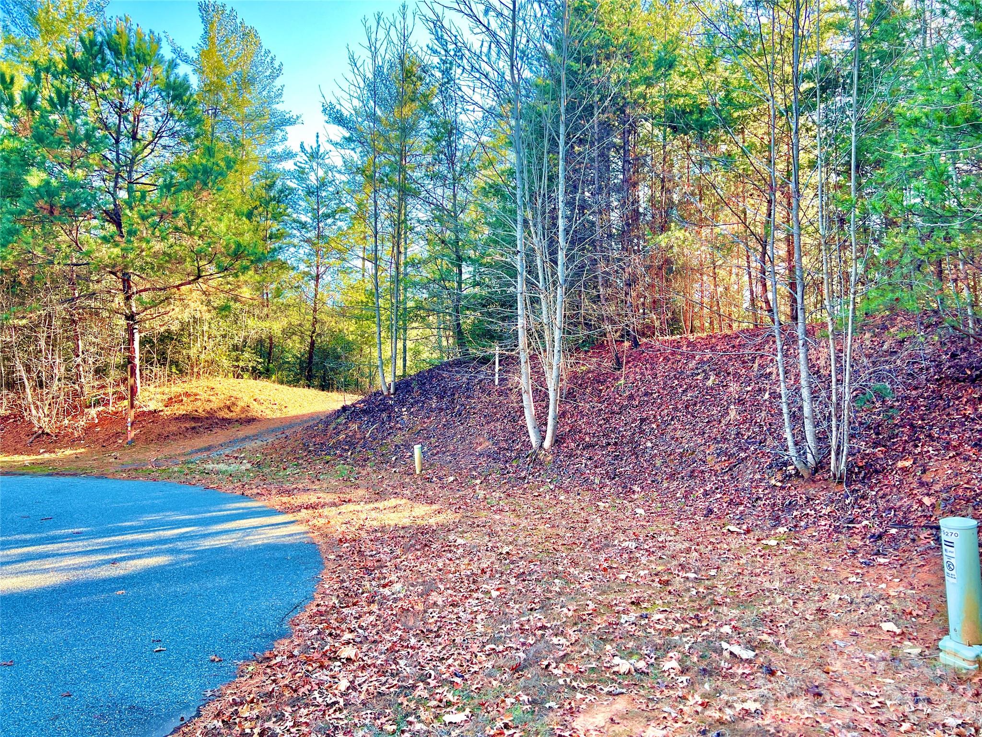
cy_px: 368
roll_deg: -0.7
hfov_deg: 67.3
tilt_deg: +0.0
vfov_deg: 53.1
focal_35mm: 26
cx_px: 491
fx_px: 738
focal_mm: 5.7
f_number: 1.5
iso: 40
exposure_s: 1/193
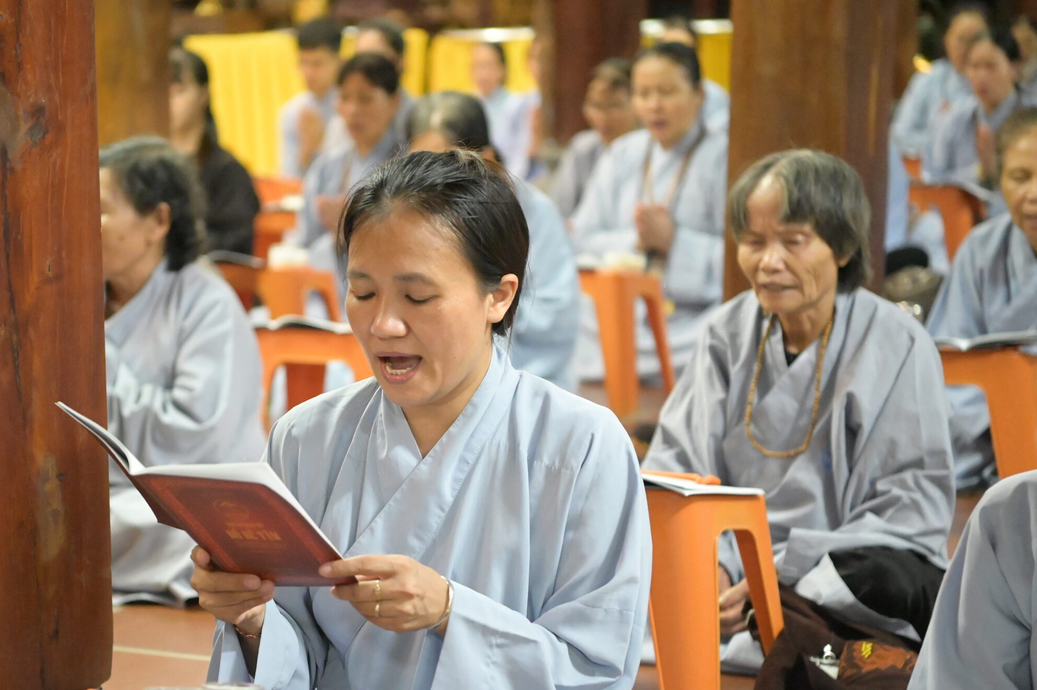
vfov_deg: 15.2
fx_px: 2591
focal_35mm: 90
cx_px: 393
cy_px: 426
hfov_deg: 22.6
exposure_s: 1/250
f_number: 2.8
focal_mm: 70
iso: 16000
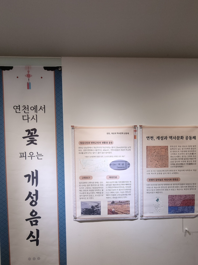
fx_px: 137
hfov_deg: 71.6
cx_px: 101
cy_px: 181
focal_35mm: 18
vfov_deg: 84.1
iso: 80
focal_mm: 2.2
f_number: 2.2
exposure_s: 1/60
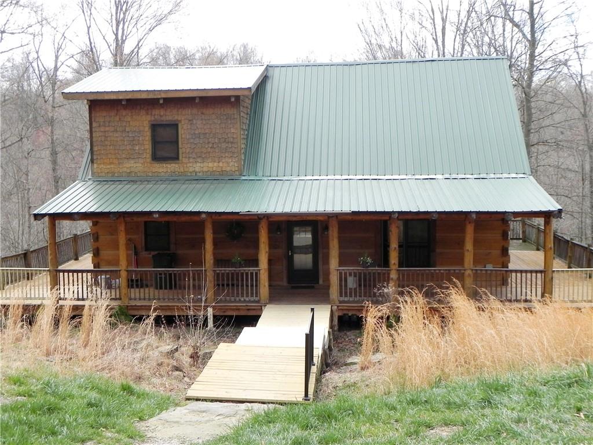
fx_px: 788
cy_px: 222
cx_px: 296
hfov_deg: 41.2
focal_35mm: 46
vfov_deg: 31.5
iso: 160
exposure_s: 1/240
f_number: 5
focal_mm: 8.2
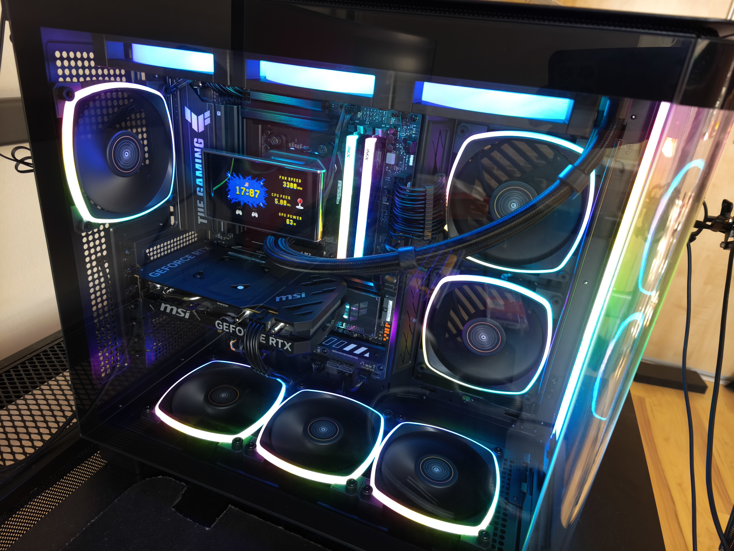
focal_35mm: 23
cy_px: 276
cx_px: 367
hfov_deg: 73.9
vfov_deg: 58.9
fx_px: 488
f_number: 1.7
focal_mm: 5.35
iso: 640
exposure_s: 1/25
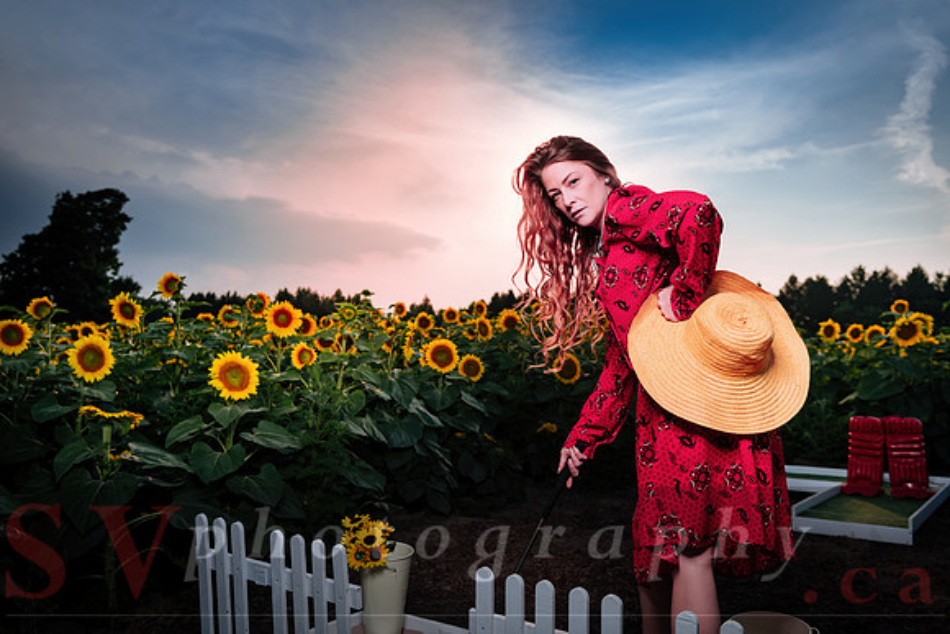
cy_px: 317
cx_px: 475
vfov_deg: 42.3
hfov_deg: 60.3
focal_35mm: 31
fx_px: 818
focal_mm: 31
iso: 64
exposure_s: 1/250
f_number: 4.5
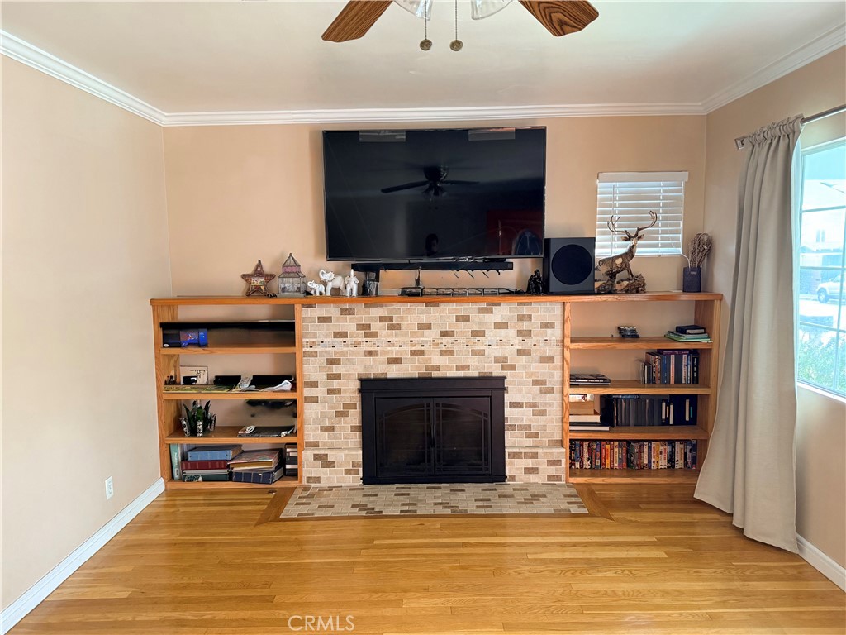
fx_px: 587
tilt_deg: -5.4
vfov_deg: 56.8
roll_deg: +0.5
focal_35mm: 24
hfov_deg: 71.6
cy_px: 318
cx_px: 423
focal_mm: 6.76
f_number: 1.78
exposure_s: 1/60
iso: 400
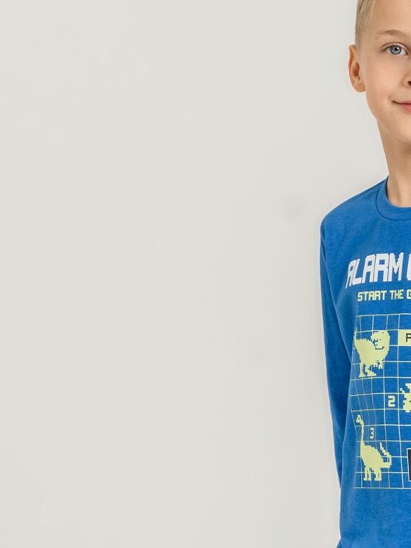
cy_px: 506
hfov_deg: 5.3
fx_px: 4402
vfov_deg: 7.1
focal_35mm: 278
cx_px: 410
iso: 200
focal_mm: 79
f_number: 9
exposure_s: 1/160
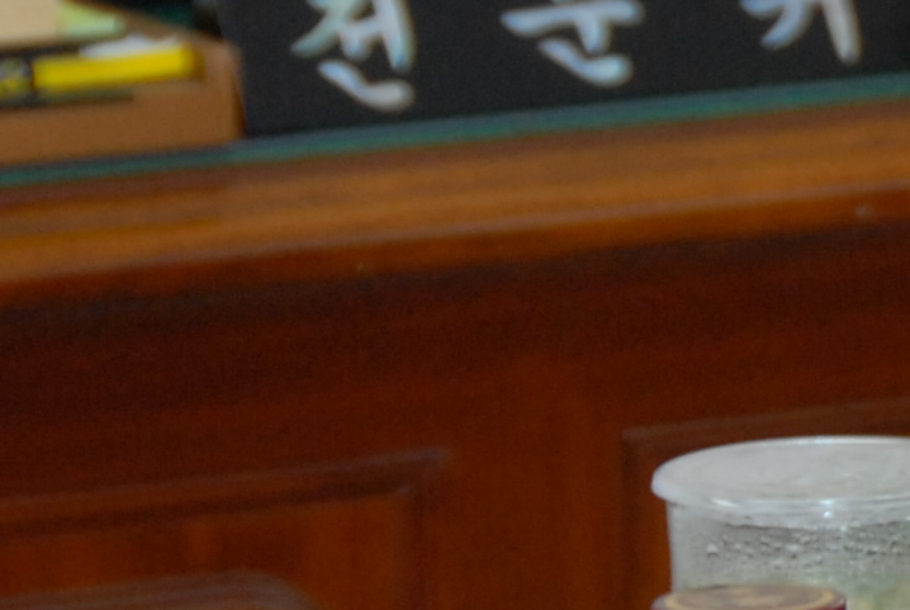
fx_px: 14328
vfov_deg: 2.4
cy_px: 105
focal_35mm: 566
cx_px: 2262
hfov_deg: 3.6
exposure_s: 1/60
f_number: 5.6
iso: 400
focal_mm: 70
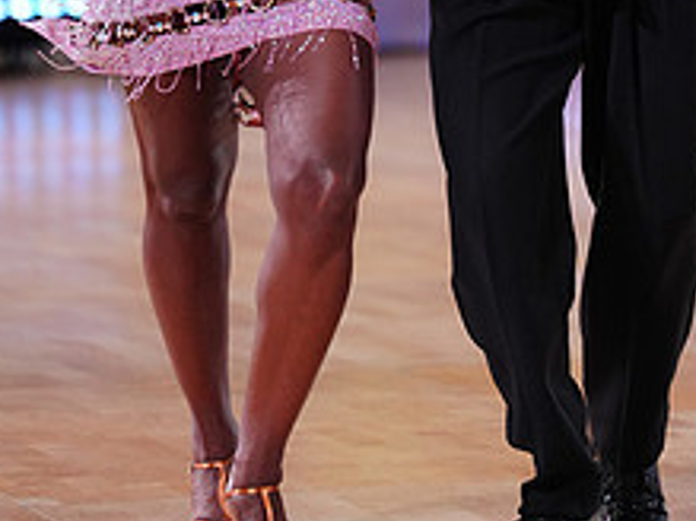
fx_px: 10229
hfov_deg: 3.9
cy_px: -194
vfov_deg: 2.9
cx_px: 440
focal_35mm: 509
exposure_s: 1/400
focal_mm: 200
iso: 2000
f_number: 2.8
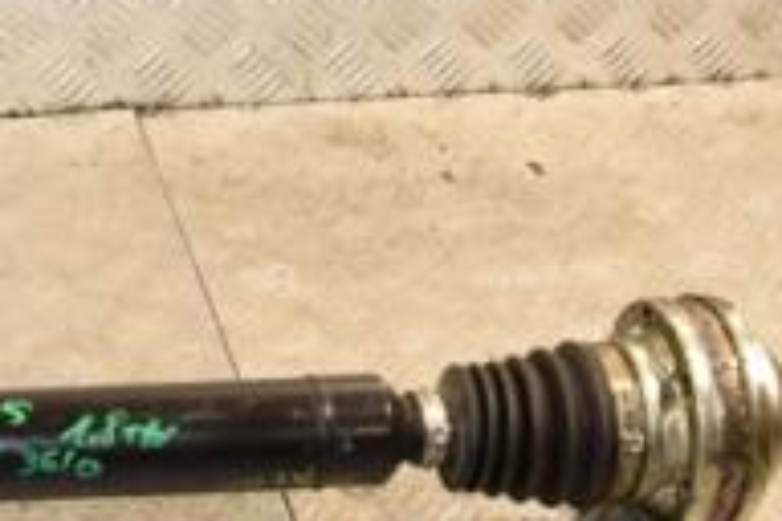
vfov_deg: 13.9
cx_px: -49
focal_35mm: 99
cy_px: 232
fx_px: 2141
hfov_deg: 19.9
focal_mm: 21
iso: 800
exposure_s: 1/200
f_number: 5.6
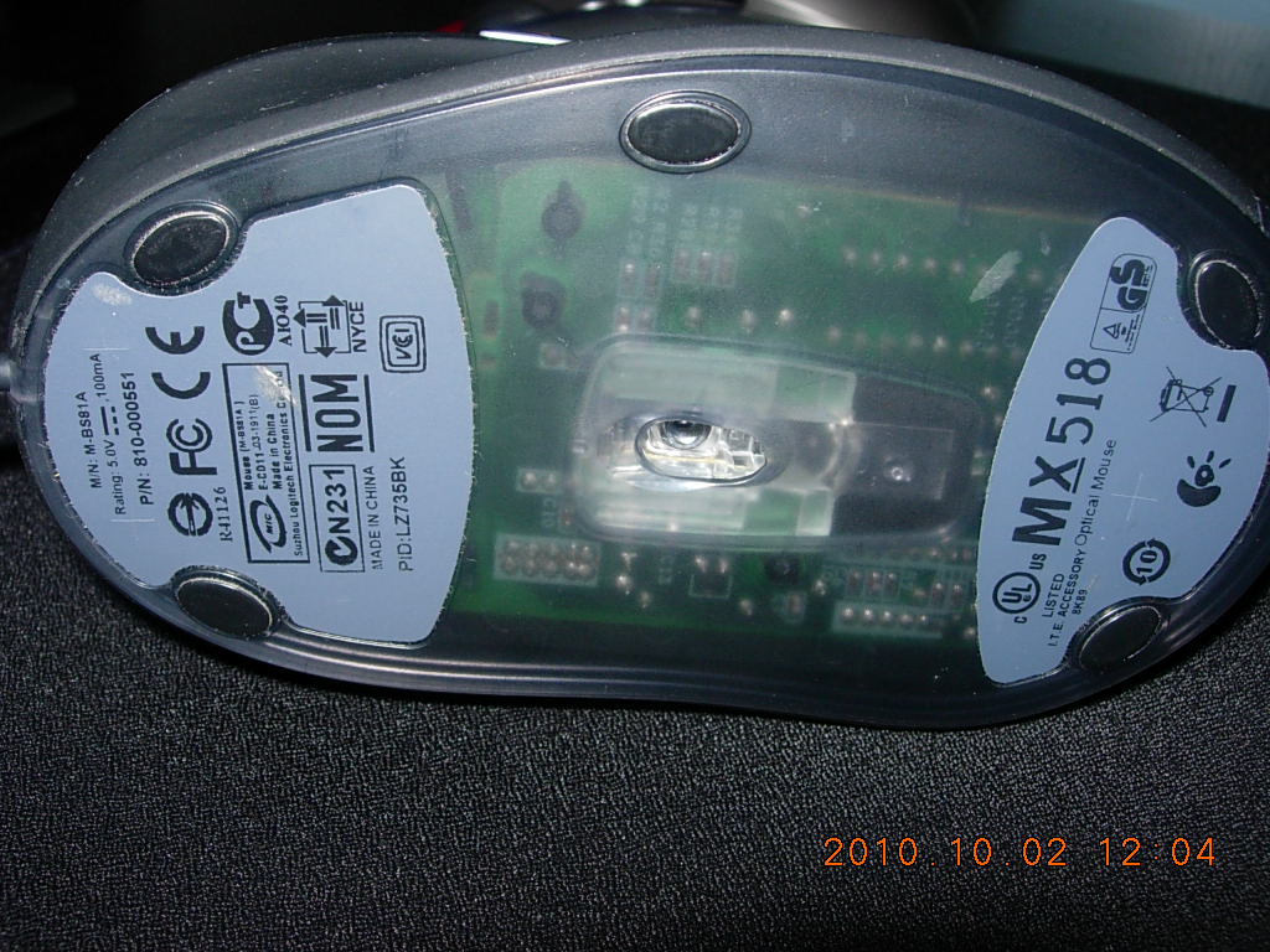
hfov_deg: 49.0
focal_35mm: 38
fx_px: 1394
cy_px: 476
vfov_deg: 37.7
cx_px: 635
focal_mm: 7.8
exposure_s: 1/64
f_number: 4.8
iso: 100
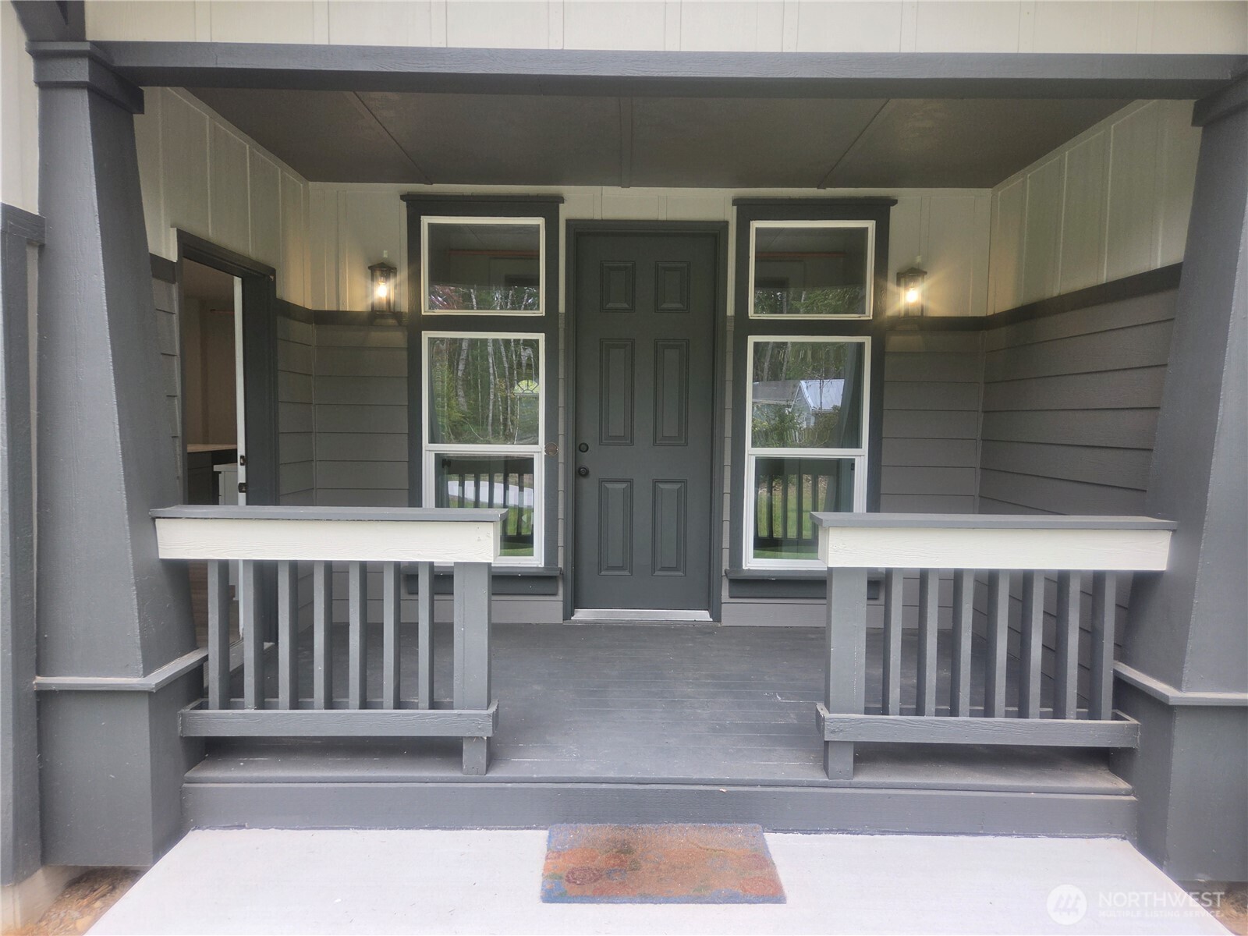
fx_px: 829
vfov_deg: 58.9
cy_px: 468
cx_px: 624
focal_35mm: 23
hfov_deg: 73.9
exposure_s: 1/123
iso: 25
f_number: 1.8
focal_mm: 5.4
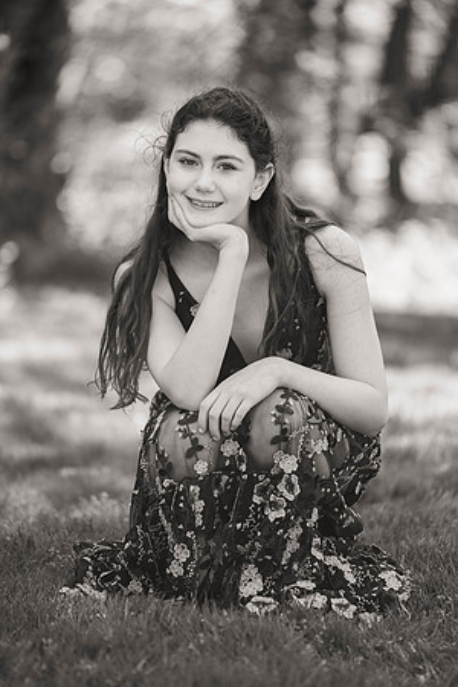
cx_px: 229
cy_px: 344
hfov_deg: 8.7
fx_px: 2996
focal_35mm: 157
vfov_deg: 13.1
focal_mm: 157
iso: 100
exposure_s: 1/320
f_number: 2.8
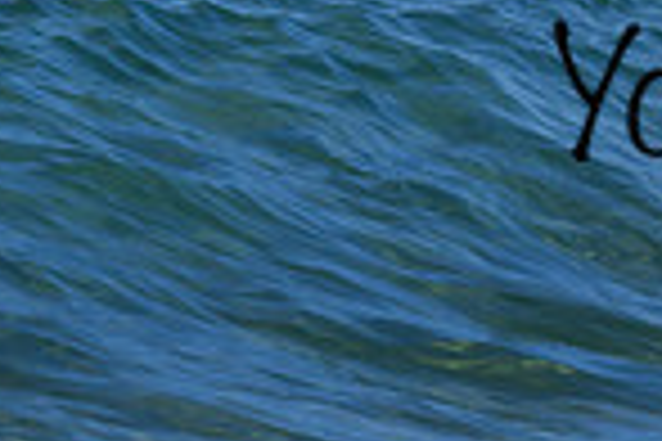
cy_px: -14
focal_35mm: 4323
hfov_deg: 0.5
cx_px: 1453
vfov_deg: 0.3
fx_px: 79489
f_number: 6.3
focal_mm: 800
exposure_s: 1/2000
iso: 250
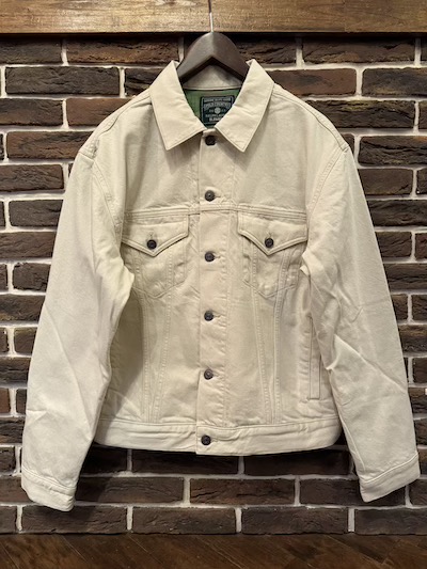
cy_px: 284
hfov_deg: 56.8
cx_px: 214
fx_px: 395
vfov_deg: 71.6
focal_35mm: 24
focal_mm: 6.86
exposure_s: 1/60
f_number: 1.78
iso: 500
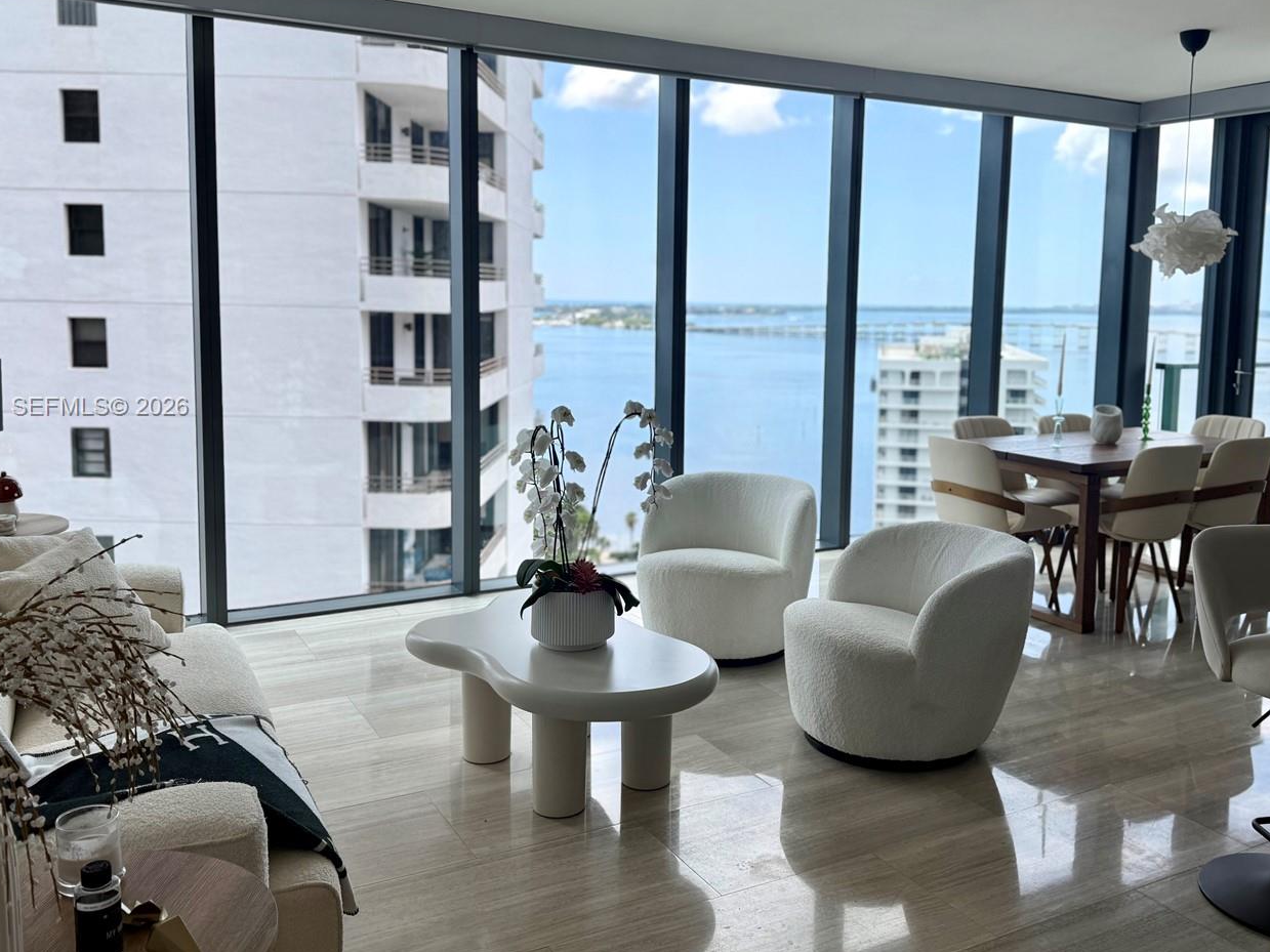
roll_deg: -0.8
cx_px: 689
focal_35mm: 31
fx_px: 1137
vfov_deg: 45.3
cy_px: 408
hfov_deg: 58.3
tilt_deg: -4.7
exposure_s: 1/551
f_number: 1.78
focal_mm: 6.76
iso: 100
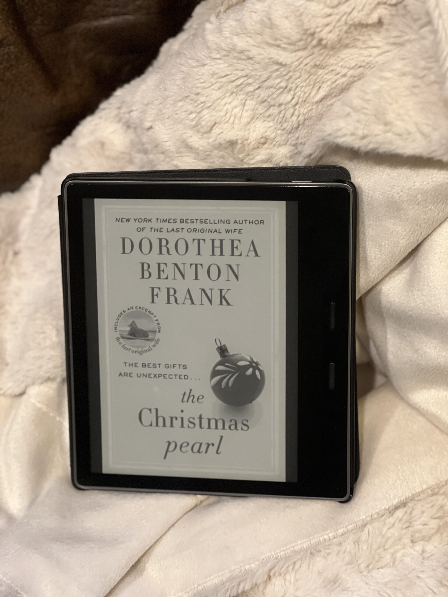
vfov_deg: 25.3
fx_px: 1329
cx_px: 224
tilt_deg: -59.6
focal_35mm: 77
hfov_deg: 19.1
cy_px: 298
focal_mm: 9
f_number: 2.8
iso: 400
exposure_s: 1/20
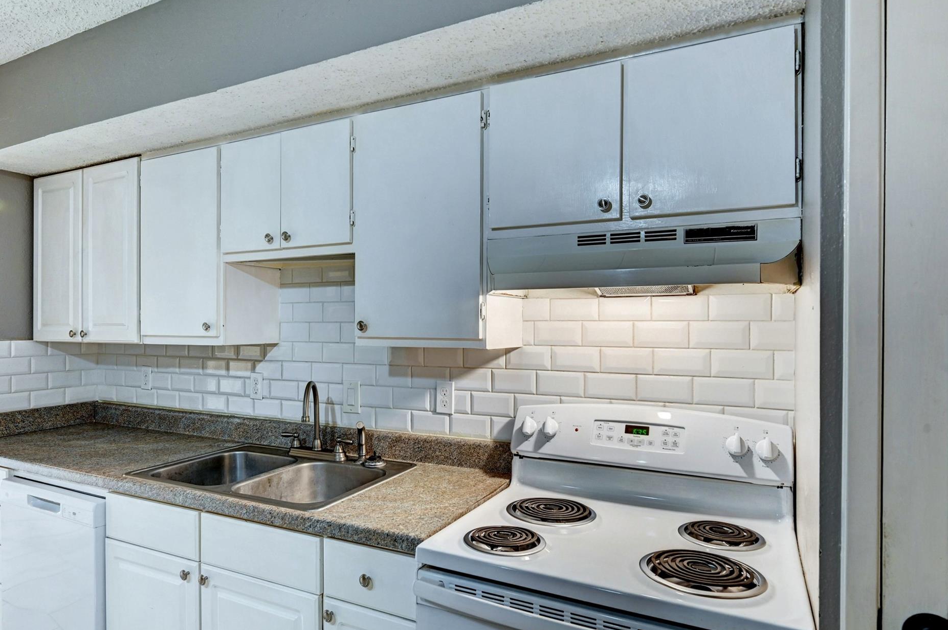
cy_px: 319
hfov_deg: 79.7
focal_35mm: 22
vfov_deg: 58.1
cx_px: 450
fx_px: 567
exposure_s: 1/6
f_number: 8
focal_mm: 19.5
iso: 400
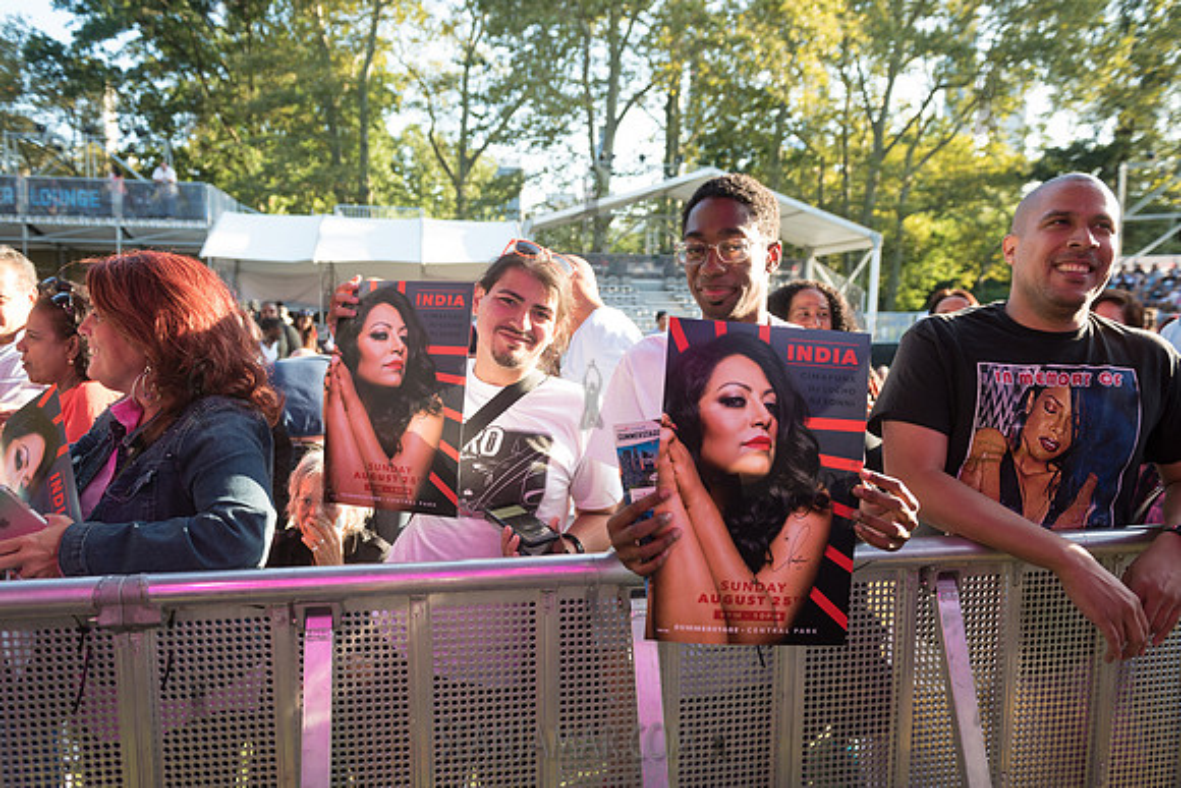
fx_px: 853
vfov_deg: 49.6
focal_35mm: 26
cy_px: 394
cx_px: 590
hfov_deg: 69.4
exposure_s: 1/200
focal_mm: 26
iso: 200
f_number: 4
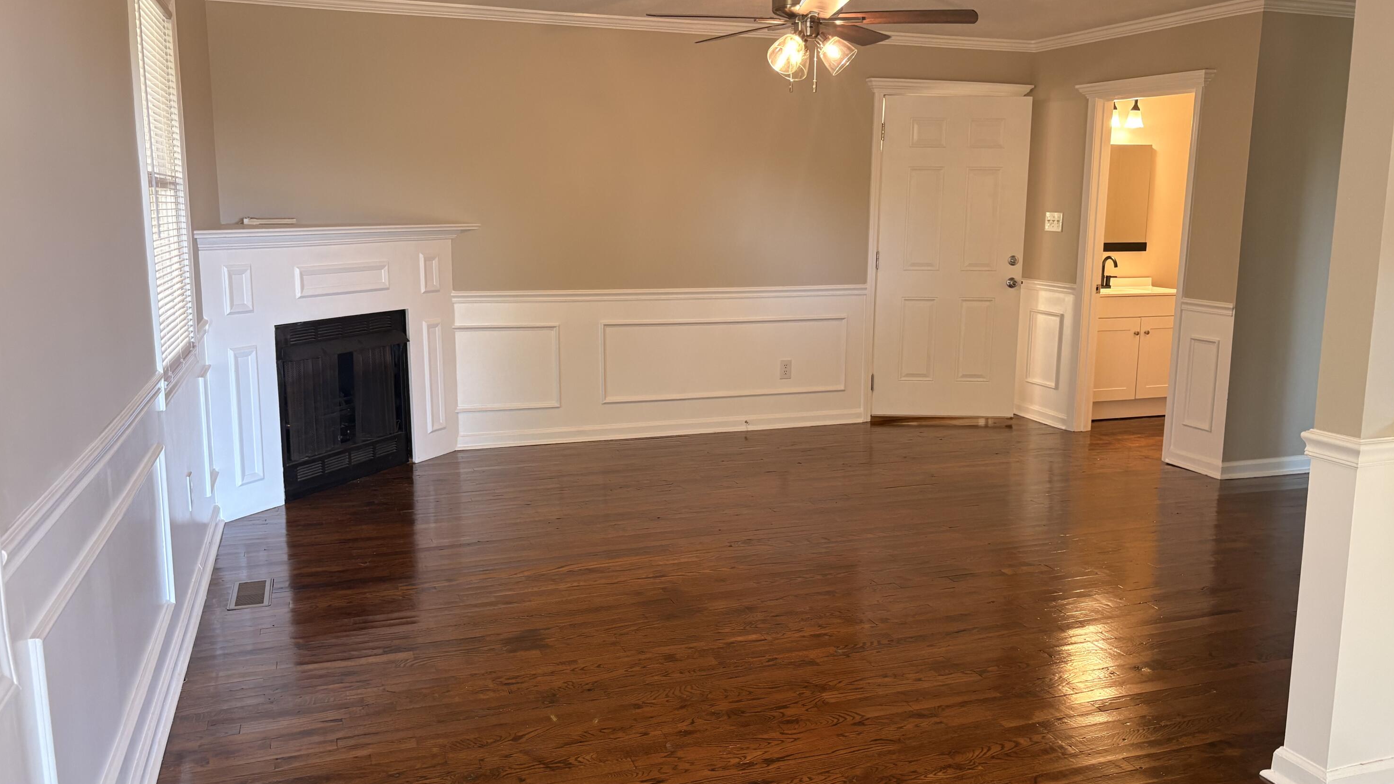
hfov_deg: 66.1
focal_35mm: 29
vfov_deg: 40.2
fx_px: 1072
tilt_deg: -9.1
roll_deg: +0.1
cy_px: 374
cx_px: 705
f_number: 1.6
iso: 125
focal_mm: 5.96
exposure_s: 1/71
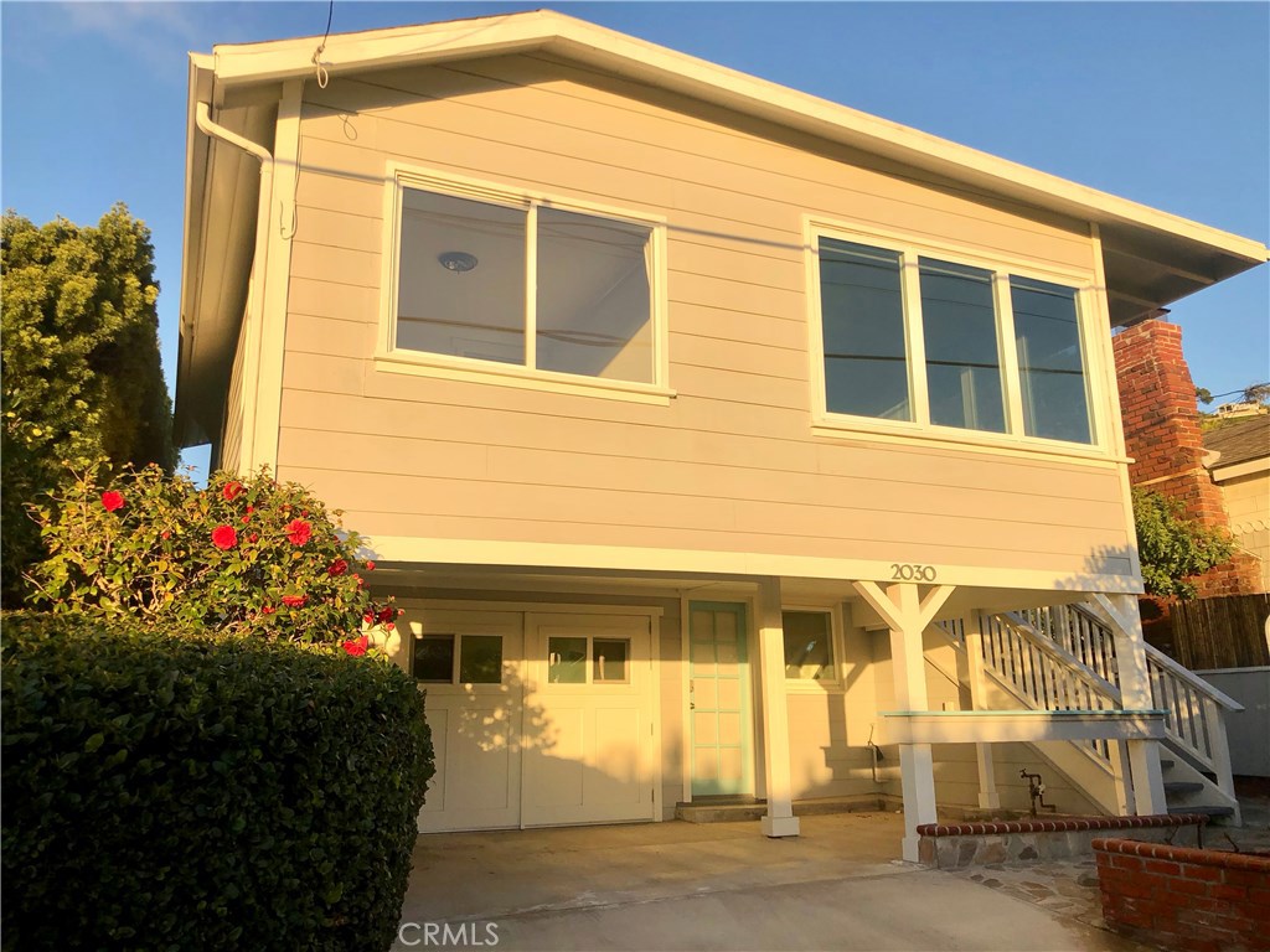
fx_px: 1027
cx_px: 635
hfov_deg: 63.4
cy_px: 476
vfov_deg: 49.7
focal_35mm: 28
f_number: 1.8
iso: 20
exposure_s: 1/1200
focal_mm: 3.99
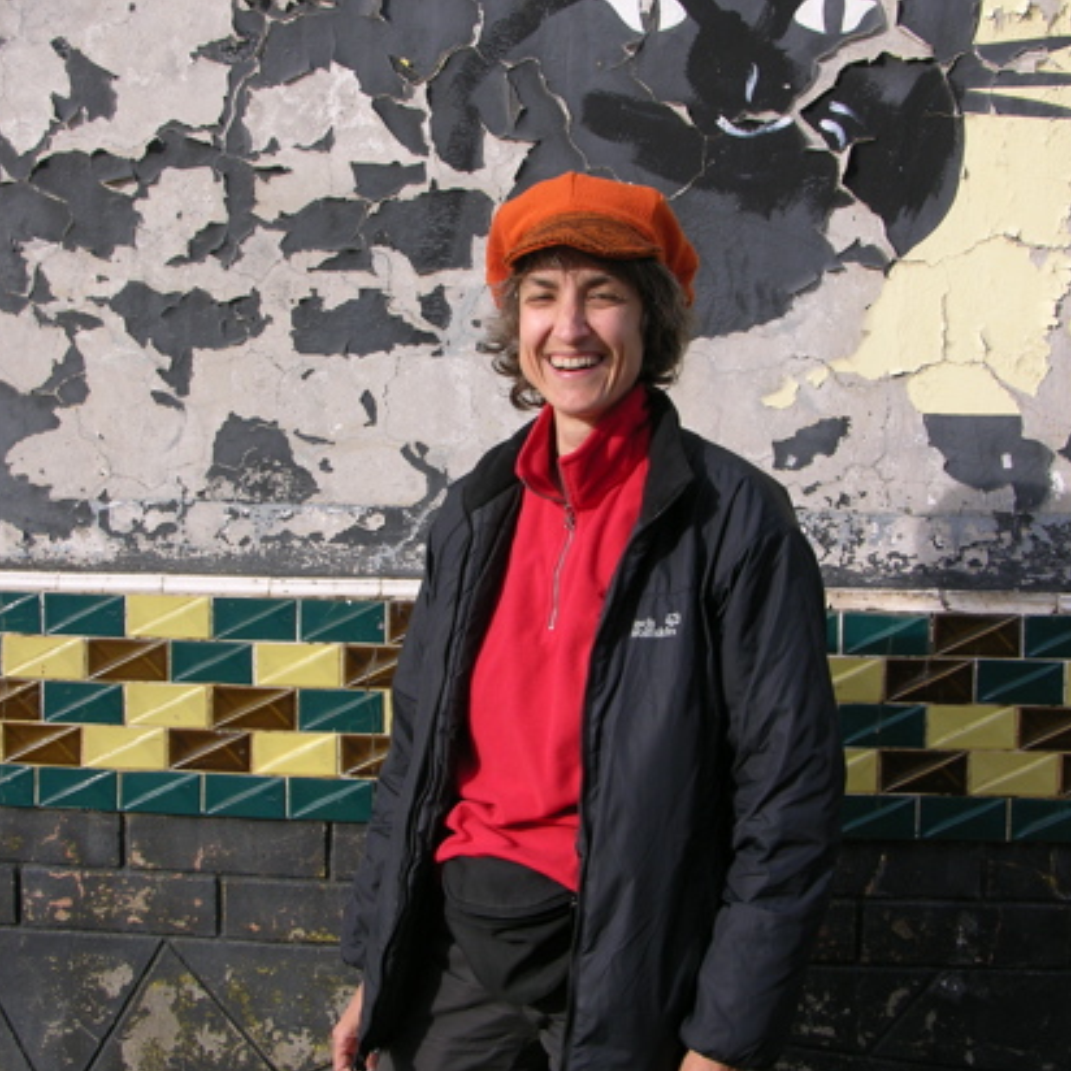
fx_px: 1680
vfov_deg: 35.4
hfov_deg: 35.3
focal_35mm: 48
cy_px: 517
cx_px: 465
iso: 50
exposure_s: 1/160
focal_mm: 8.9
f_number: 5
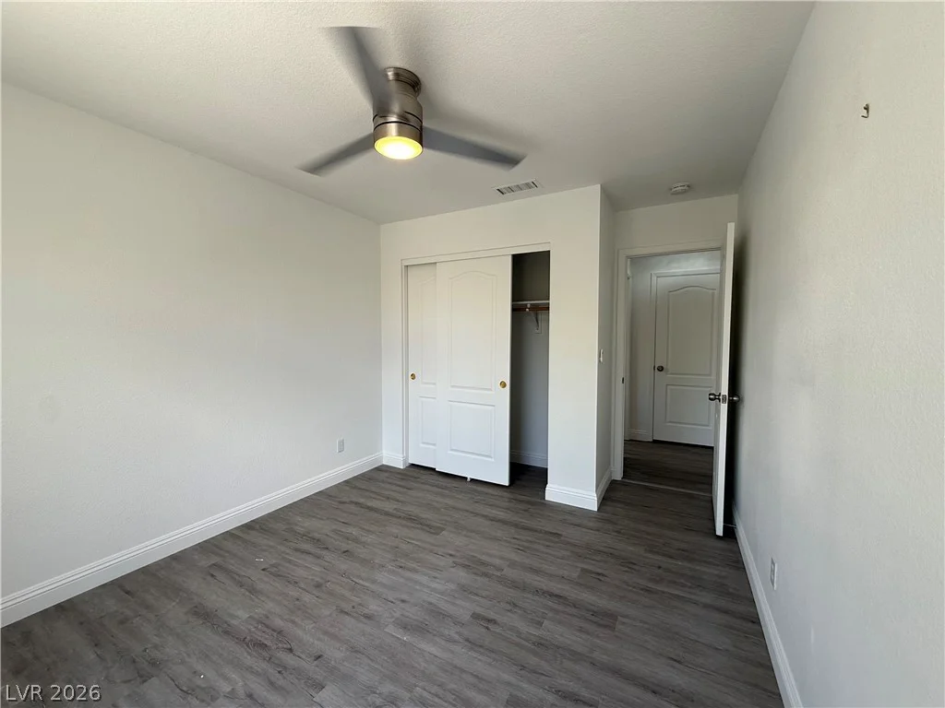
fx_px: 382
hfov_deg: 102.1
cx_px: 472
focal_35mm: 14
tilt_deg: -2.2
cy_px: 354
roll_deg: +0.3
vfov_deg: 85.7
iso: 50
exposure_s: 1/99
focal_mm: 2.22
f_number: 2.2
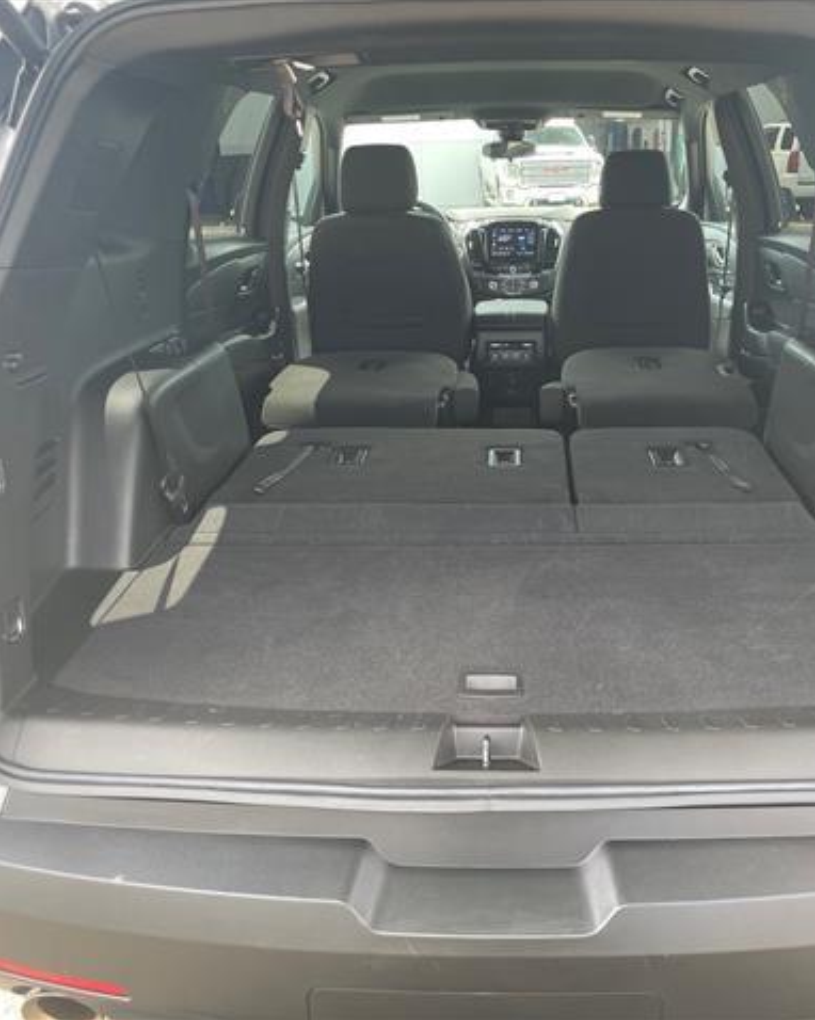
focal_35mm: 34
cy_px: 510
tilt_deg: -20.5
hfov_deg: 43.2
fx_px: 1026
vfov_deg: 52.9
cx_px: 474
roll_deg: +1.9
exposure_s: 1/121
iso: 100
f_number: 1.6
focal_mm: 4.2
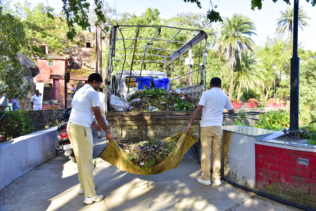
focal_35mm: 30
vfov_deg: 43.6
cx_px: 158
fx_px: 263
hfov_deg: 61.9
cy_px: 106
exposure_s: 1/160
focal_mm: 30
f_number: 5.6
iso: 160
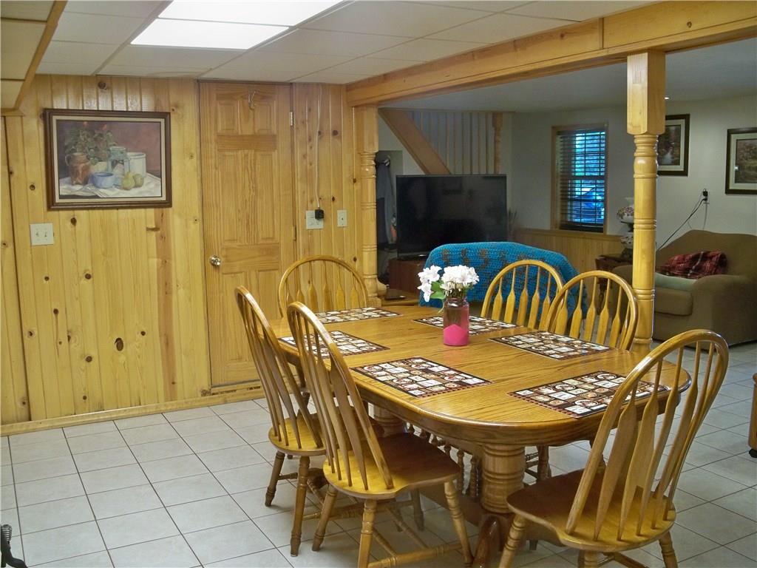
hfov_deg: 52.6
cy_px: 284
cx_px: 378
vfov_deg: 40.7
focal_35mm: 35
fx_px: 765
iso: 250
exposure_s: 1/30
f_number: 3.5
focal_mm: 6.2
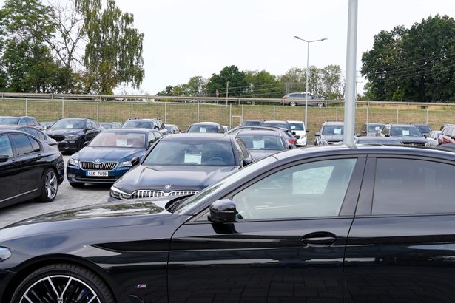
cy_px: 158
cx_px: 311
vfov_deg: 29.9
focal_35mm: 45
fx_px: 569
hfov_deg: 42.9
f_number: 6.3
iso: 100
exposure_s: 1/160
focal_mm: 27
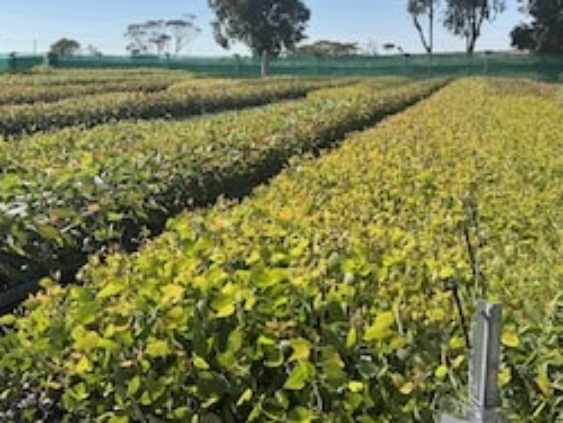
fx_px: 554
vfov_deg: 41.7
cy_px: 169
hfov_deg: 53.9
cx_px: 286
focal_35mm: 34
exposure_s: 1/4608
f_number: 1.78
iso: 80
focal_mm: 6.76
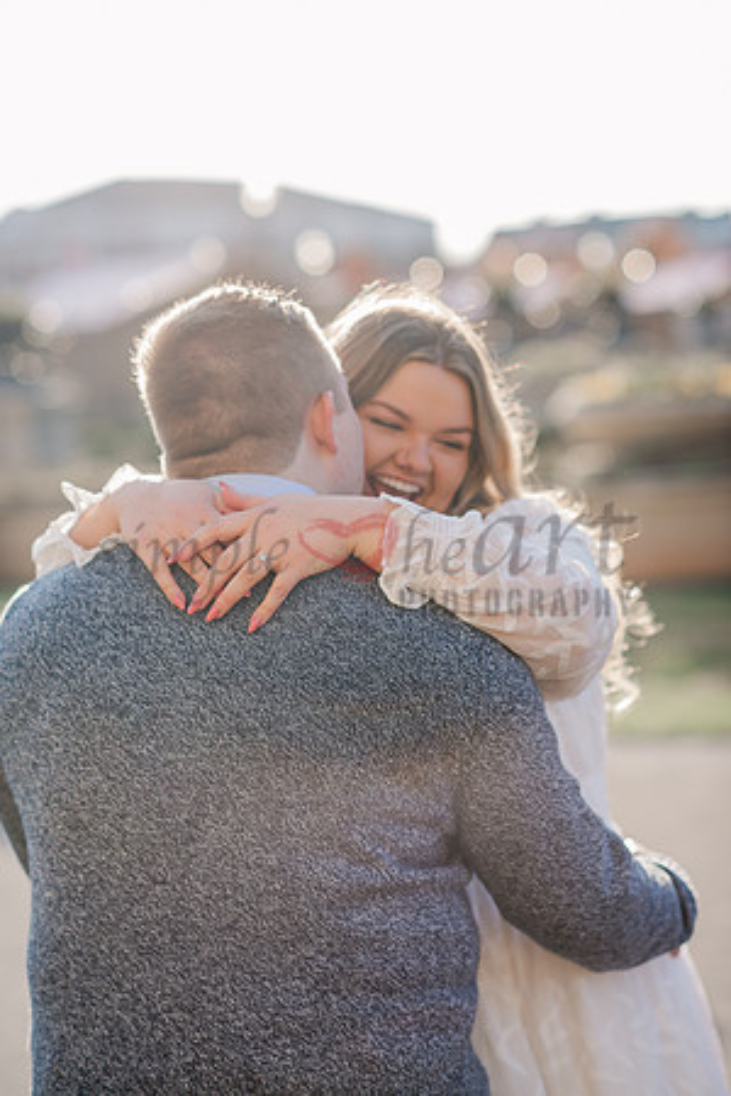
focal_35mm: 85
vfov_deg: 23.9
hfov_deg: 16.1
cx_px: 366
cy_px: 548
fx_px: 2589
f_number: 2.5
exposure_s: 1/320
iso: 64
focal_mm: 85
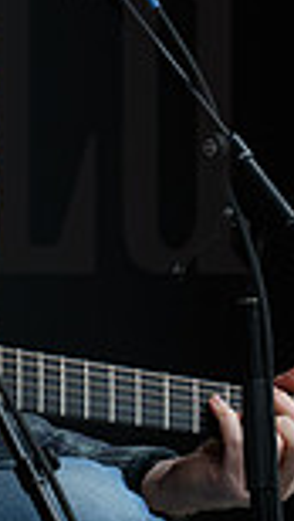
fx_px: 10871
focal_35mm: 787
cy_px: 100
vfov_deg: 2.7
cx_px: 199
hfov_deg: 1.5
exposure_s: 1/400
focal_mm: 200
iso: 800
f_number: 8
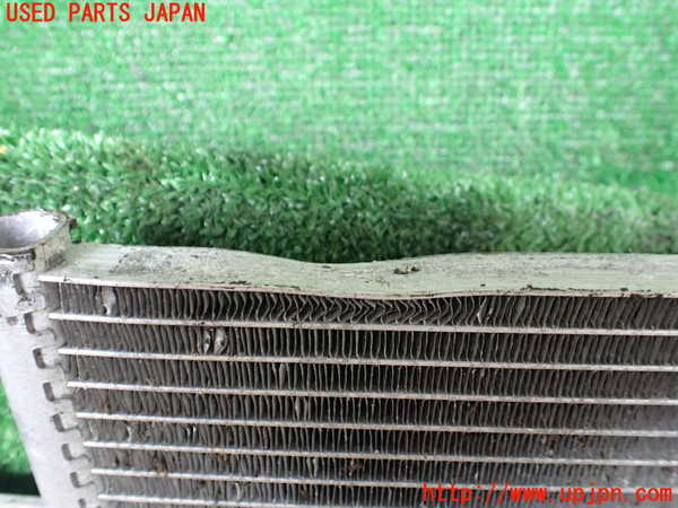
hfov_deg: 60.0
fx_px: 588
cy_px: 254
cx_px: 339
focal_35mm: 30
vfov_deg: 46.8
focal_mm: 5.4
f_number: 2.3
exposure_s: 1/40
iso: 800
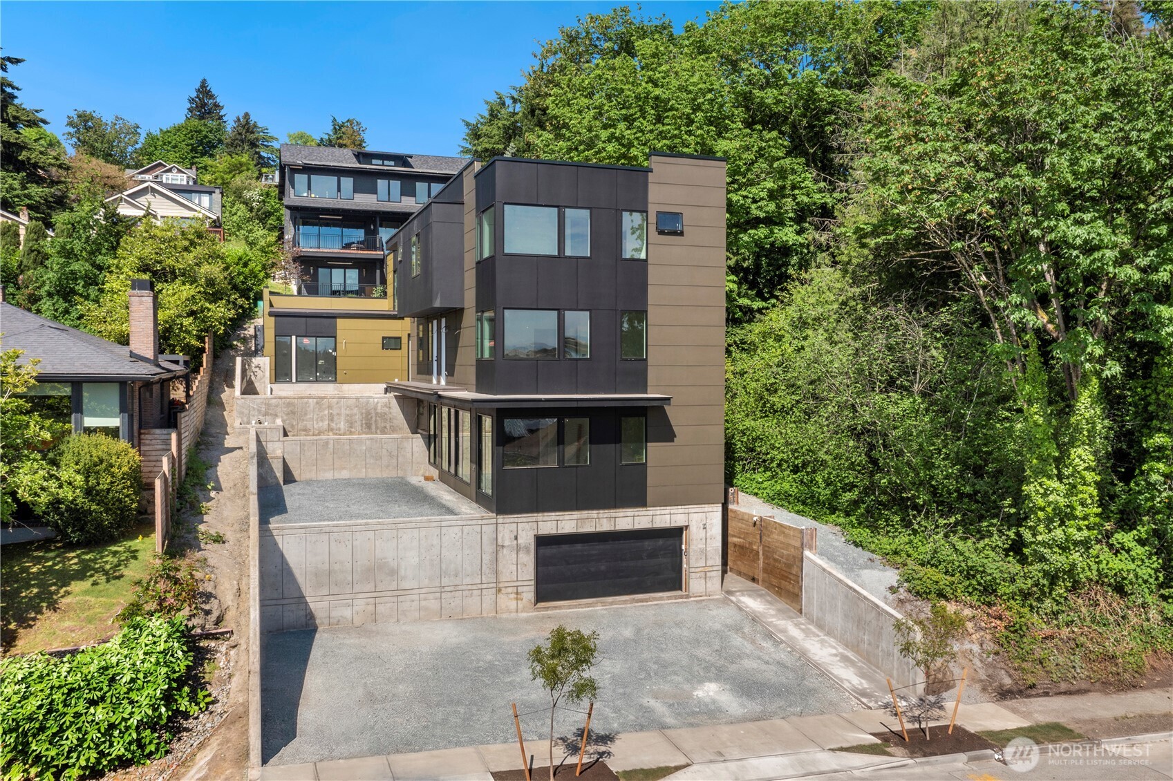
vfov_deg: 46.4
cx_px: 586
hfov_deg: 65.5
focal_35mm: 28
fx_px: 912
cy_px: 390
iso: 100
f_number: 8
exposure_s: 1/200
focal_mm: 10.26
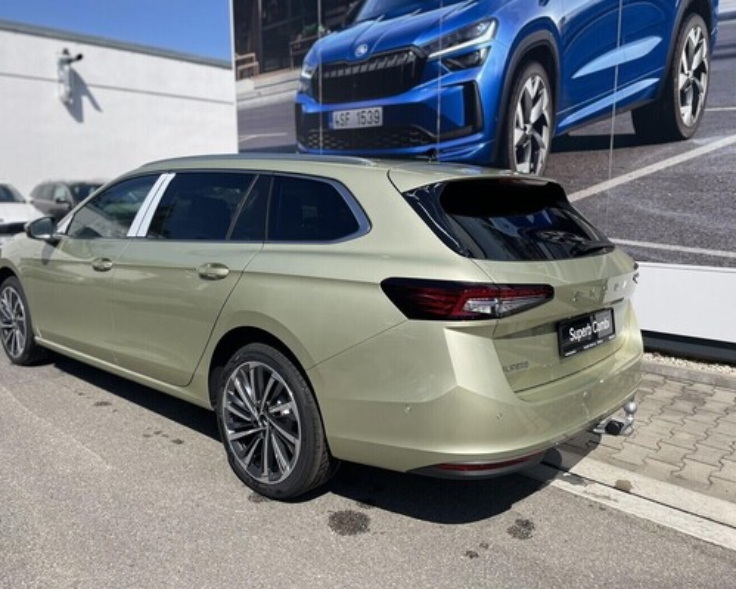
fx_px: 610
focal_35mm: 28
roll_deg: +0.2
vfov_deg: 51.5
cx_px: 336
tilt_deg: -9.0
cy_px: 297
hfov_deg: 62.1
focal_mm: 4.2
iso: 50
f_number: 1.6
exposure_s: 1/5291
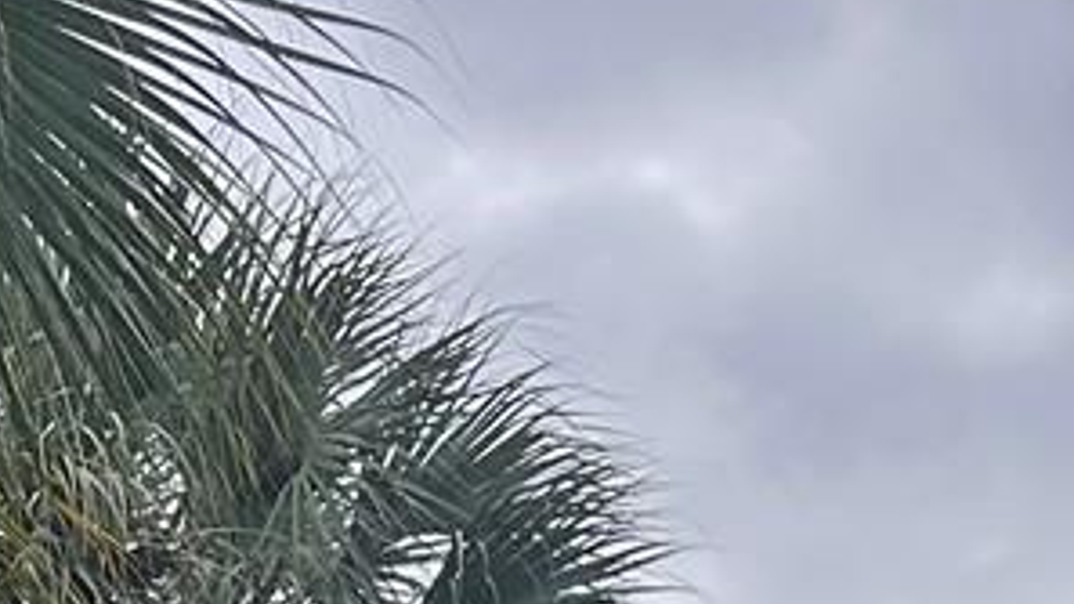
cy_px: 2116
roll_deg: +2.3
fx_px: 4015
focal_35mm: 141
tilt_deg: +2.7
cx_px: 1103
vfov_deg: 7.2
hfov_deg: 14.9
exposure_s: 1/690
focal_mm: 6.86
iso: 80
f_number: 1.78
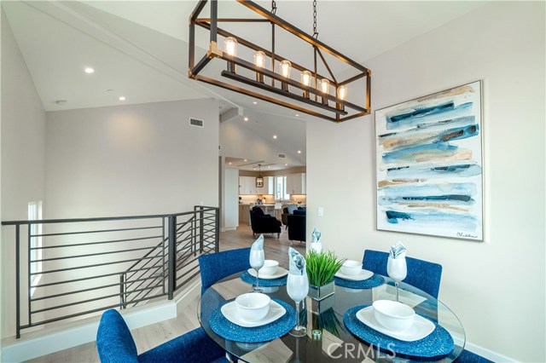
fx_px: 227
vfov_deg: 77.3
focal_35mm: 15
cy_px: 182
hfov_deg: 100.4
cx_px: 273
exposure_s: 1/20
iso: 320
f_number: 13
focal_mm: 10
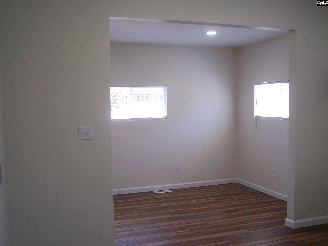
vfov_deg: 37.8
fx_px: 360
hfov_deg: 48.9
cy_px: 123
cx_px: 164
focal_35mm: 38
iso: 80
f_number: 2.8
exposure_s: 1/50
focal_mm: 6.3
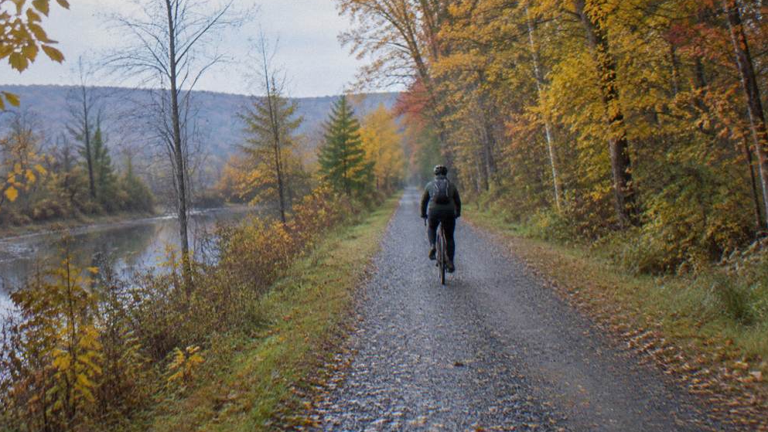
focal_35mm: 39
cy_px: 212
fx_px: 794
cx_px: 382
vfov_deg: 30.4
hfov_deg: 51.6
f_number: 7.1
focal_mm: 37
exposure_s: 1/500
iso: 320
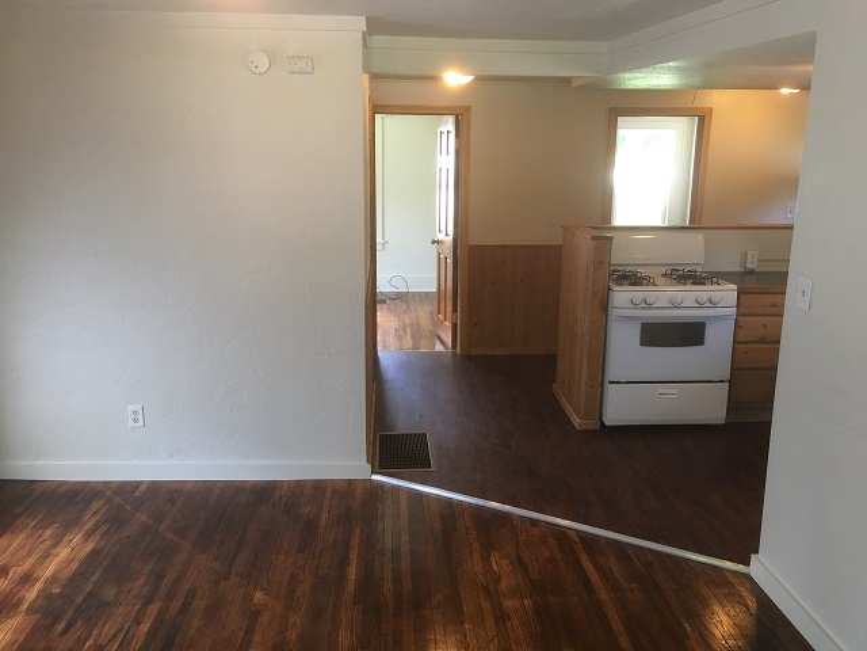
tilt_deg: -11.3
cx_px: 434
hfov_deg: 61.7
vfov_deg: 48.2
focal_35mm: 29
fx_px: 726
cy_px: 326
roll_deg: -0.5
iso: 40
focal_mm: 4.15
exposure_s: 1/15
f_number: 2.2
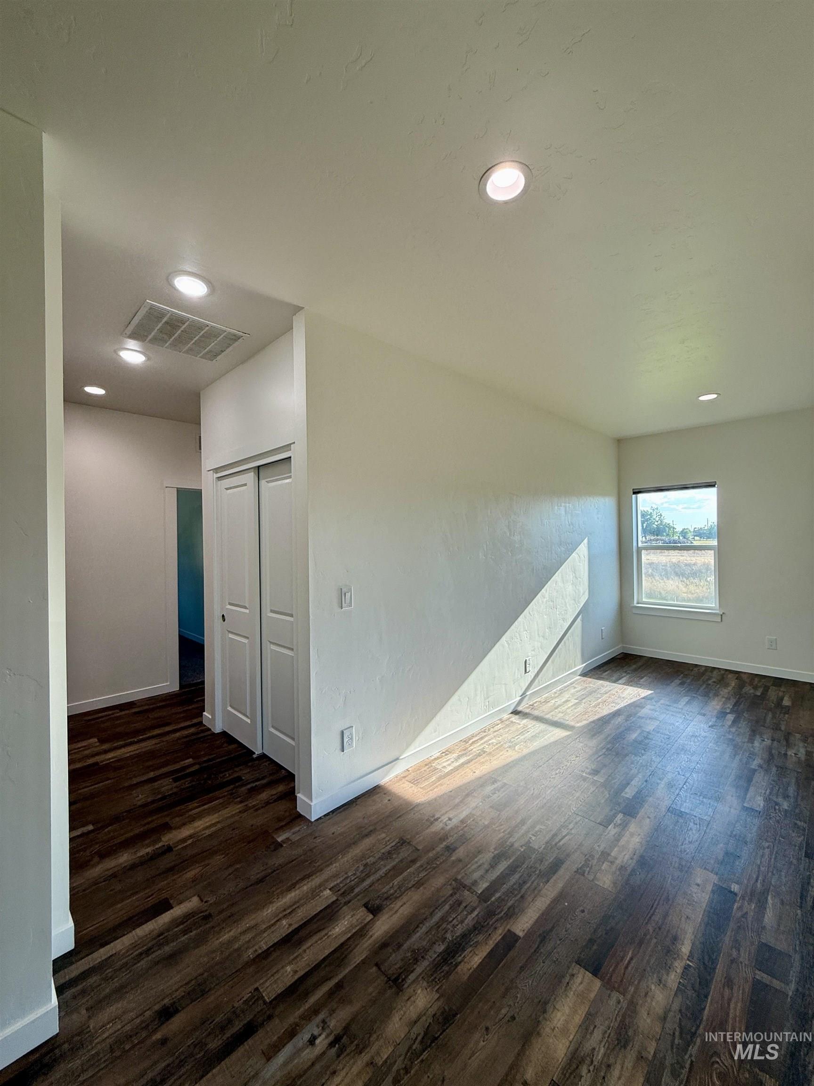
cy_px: 543
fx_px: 439
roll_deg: +0.2
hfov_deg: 85.7
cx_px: 407
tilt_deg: +0.0
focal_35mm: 14
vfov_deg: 102.1
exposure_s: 1/179
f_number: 2.2
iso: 50
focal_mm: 2.22
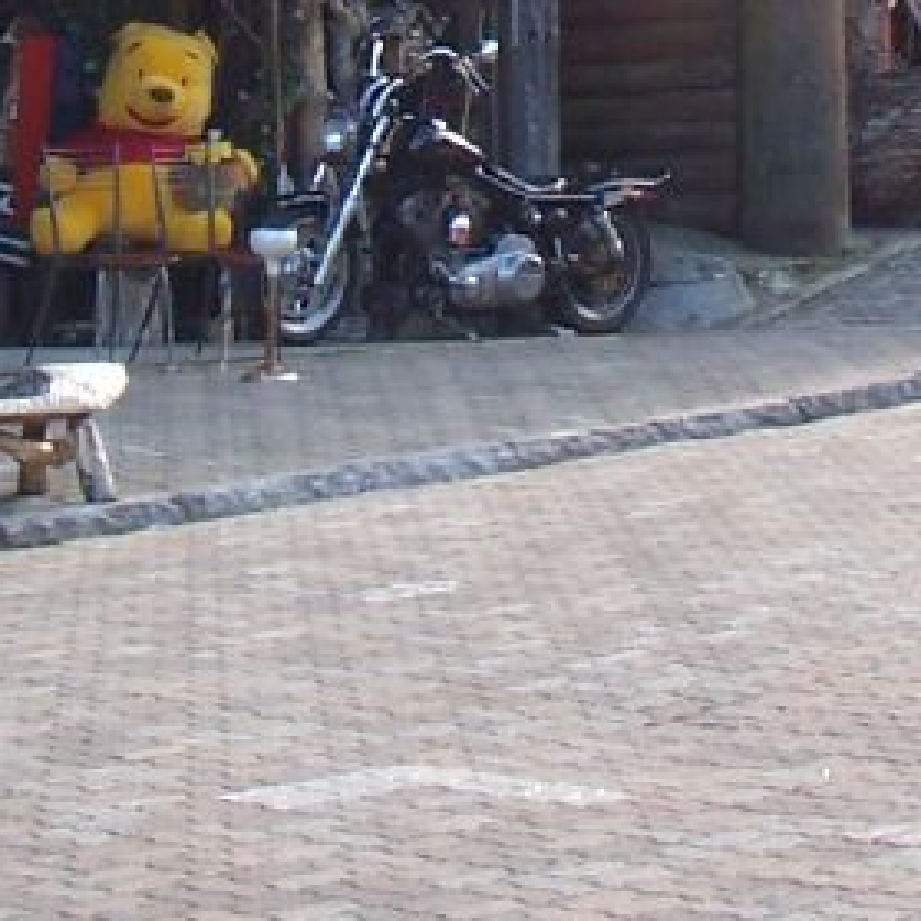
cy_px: -591
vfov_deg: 10.6
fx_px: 4756
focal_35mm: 158
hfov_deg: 11.0
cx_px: 815
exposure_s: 1/80
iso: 64
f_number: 3.9
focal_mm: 6.4
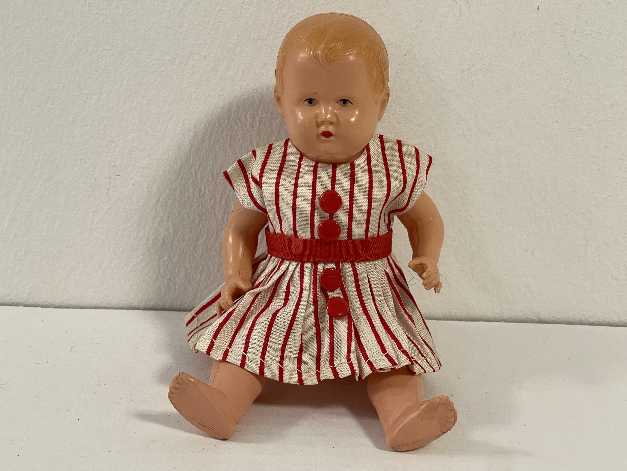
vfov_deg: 22.9
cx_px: 314
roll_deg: -3.0
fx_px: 1159
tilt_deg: -16.0
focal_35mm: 64
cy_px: 236
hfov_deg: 30.3
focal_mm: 7.5
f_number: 2.2
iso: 160
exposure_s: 1/50
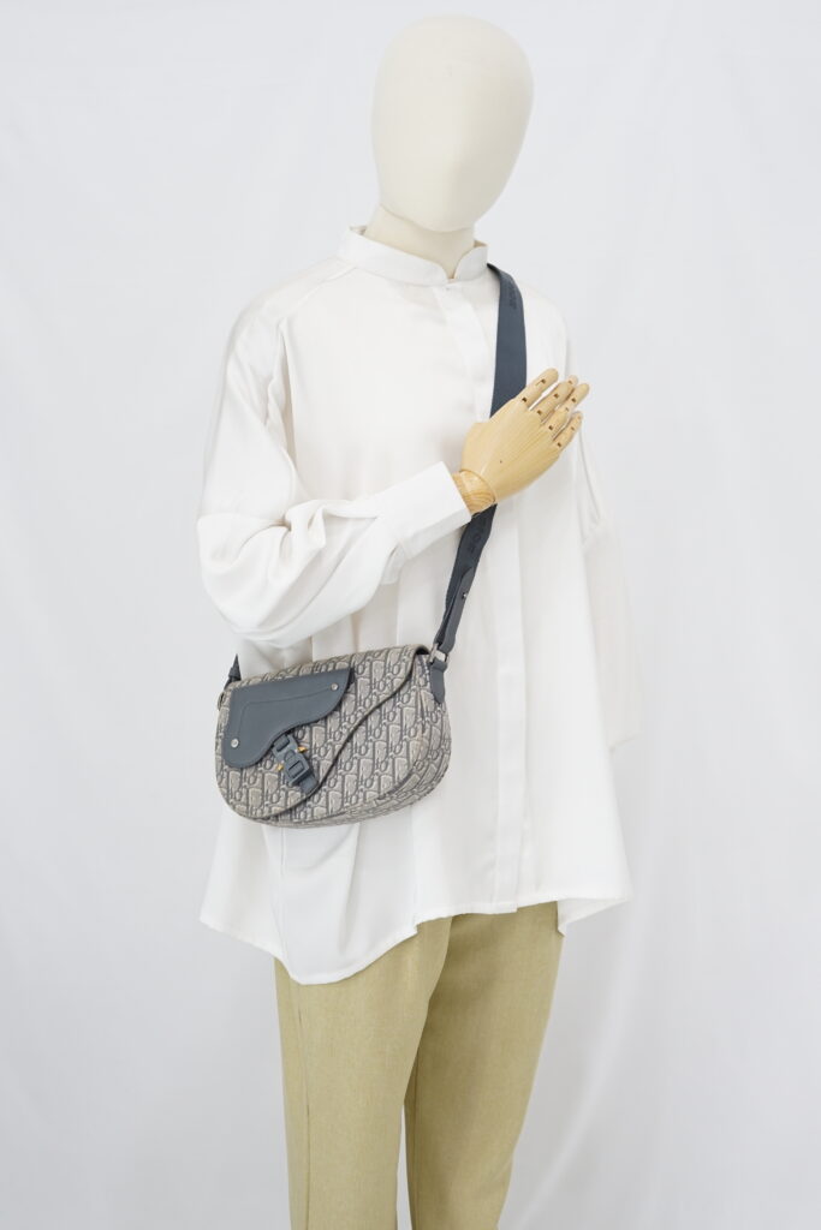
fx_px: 1710
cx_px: 410
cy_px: 615
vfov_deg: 39.6
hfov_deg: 27.0
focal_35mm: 50
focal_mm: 50
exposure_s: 1/8
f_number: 6.3
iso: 640
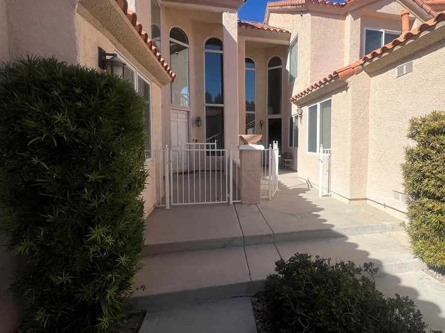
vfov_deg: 71.6
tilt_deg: -3.2
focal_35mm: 18
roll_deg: -0.7
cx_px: 278
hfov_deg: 86.0
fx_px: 231
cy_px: 161
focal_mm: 1.57
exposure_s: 1/2874
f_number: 1.8
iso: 32
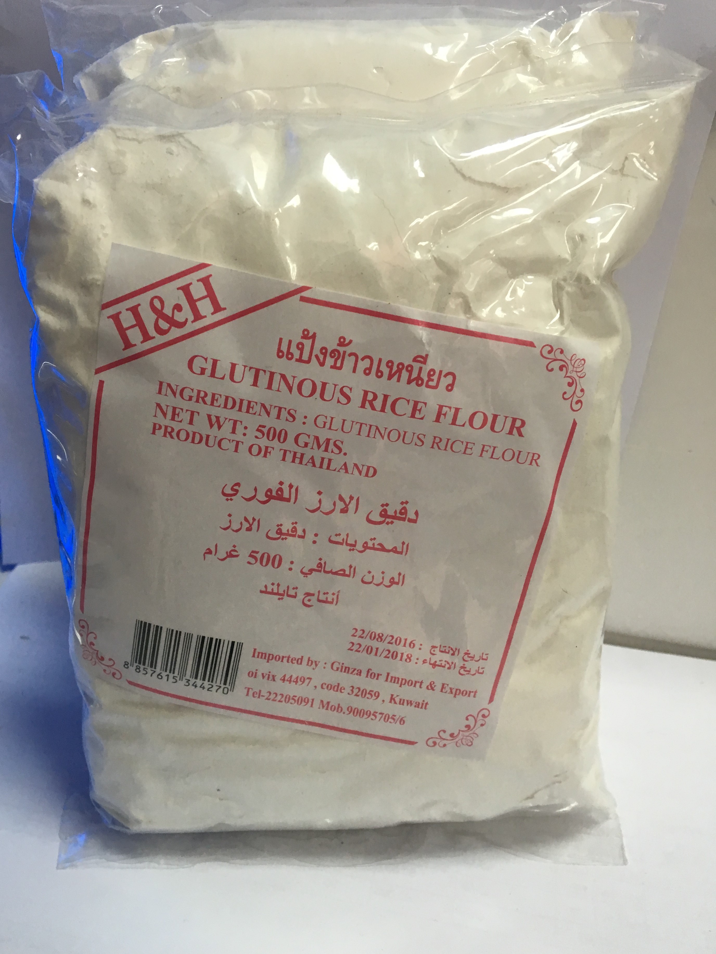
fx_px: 800
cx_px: 358
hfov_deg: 48.2
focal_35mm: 29
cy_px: 477
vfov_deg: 61.7
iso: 50
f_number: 2.2
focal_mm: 4.15
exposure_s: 1/33
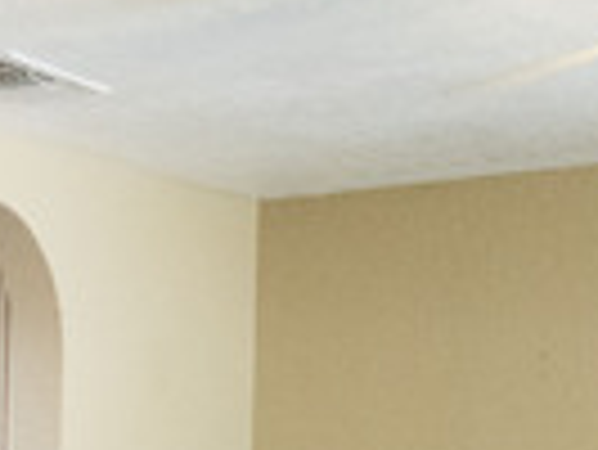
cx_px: -594
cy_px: 794
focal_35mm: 162
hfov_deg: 11.1
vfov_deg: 8.8
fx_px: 2801
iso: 5000
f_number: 1.3
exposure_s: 1/1250
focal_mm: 35
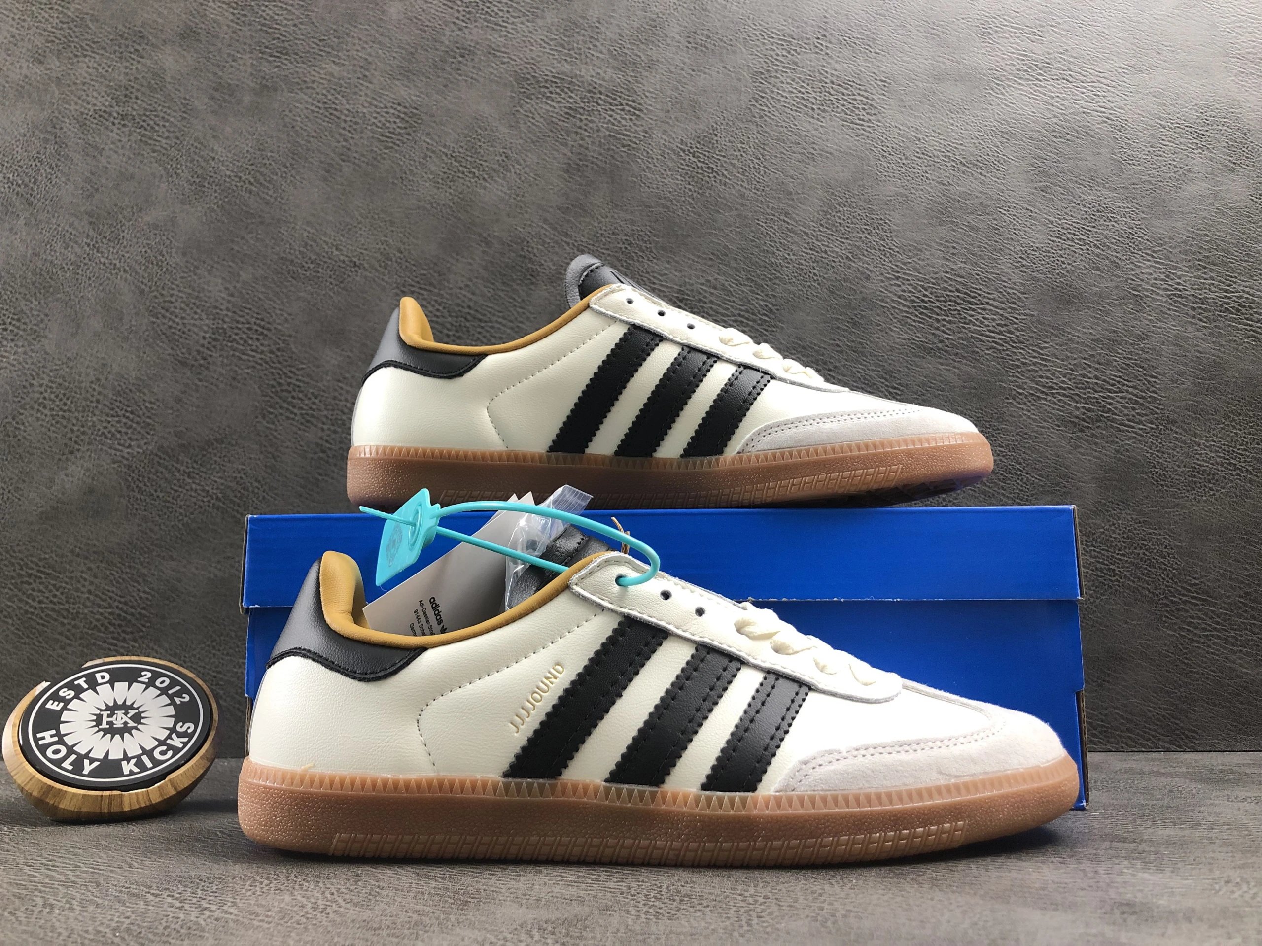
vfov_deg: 49.7
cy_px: 473
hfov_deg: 63.4
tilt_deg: +9.2
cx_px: 631
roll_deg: +0.5
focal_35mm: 28
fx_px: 1021
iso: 40
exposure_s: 1/20
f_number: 1.8
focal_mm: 4
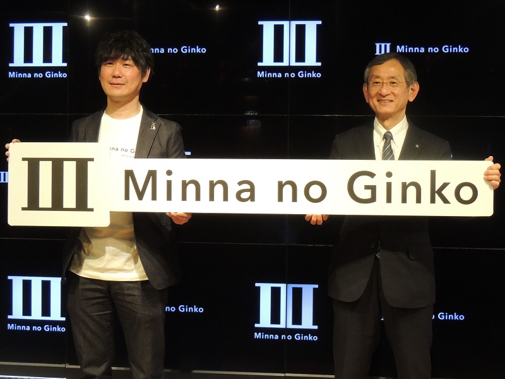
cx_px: 252
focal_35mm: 50
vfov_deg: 29.1
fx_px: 729
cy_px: 190
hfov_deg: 38.2
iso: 400
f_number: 3.6
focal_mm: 8.9
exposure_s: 1/40
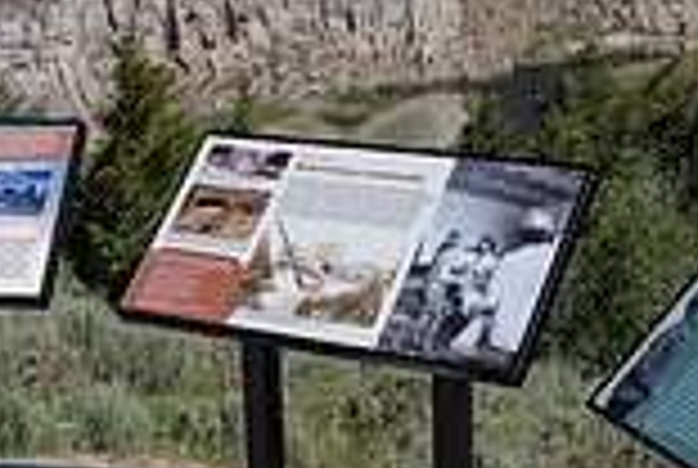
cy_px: 250
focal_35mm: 84
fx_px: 1632
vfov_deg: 16.3
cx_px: 405
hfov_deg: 24.1
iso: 100
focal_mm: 22.5
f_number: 8
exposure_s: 1/500
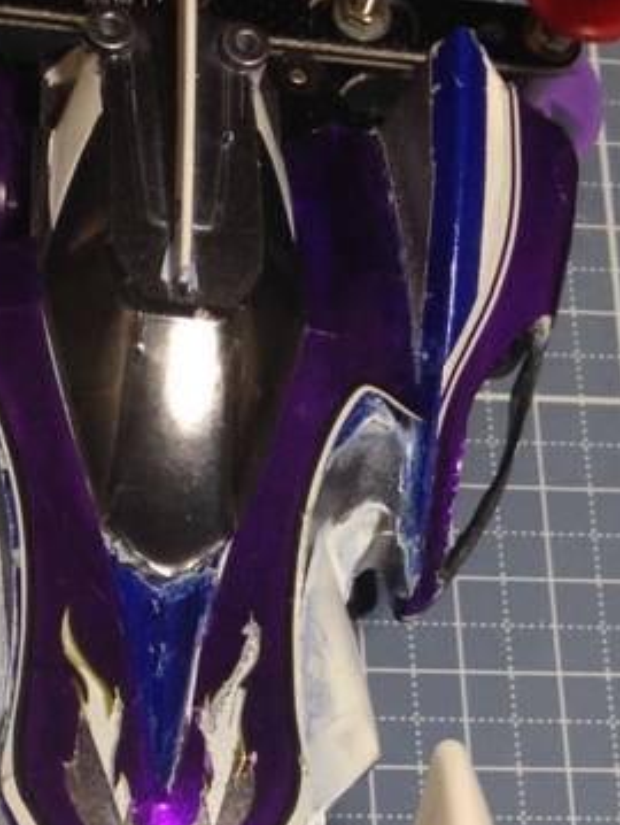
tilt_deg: -70.6
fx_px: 2241
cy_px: 825
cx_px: 147
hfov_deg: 15.7
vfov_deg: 20.2
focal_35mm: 94
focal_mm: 4.12
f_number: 2.4
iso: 64
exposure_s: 1/20
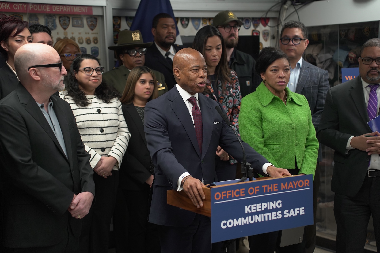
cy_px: 126
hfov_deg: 27.0
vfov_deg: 18.2
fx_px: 792
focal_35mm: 75
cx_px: 190
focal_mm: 75
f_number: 3.2
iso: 1600
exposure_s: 1/250
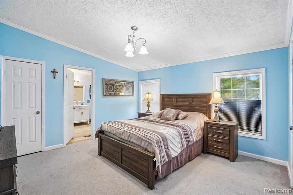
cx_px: 146
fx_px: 130
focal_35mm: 16
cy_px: 98
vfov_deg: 73.7
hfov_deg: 96.8
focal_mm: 16
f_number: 8
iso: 400
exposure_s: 1/20
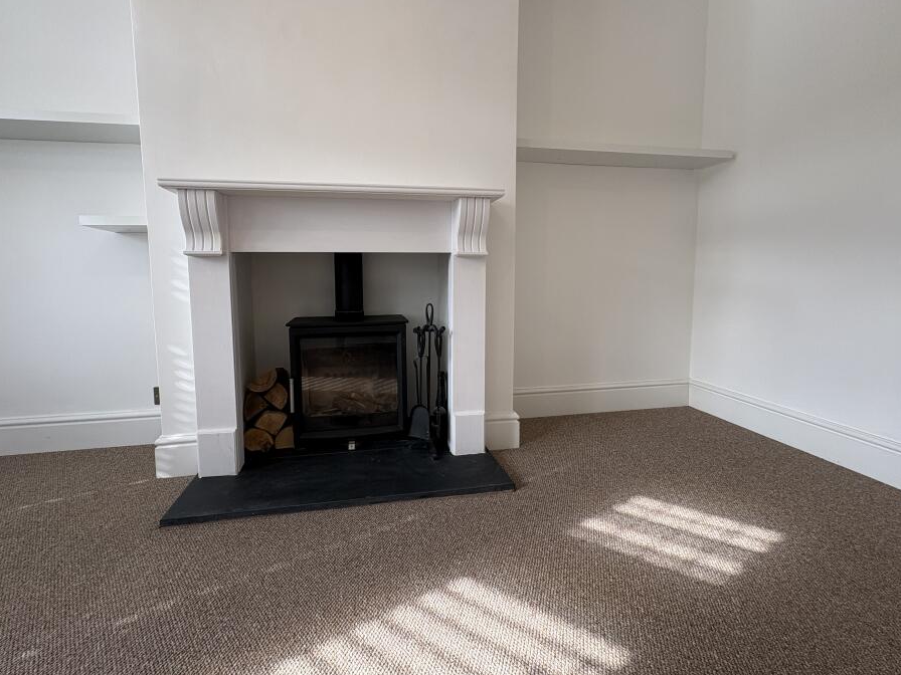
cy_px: 312
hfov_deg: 94.4
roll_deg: +0.9
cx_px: 428
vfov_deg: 78.0
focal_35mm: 16
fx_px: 416
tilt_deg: -5.2
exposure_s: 1/99
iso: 100
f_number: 2.2
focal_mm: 2.22
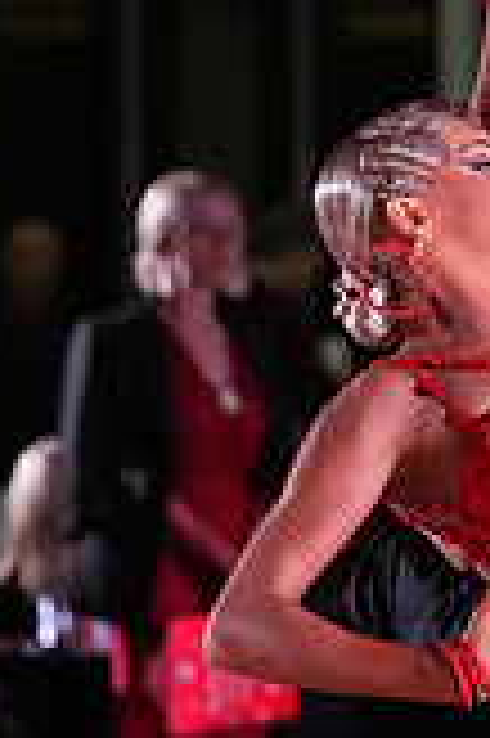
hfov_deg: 1.9
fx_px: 14484
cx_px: 811
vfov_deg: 2.9
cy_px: 1017
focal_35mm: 708
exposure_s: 1/200
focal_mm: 200
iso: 4000
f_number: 5.6
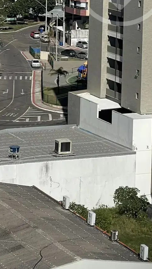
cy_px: -20
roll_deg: -1.3
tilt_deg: -4.0
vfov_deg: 13.0
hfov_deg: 7.4
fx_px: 1167
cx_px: 121
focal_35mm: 163
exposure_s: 1/2370
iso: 20
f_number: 2.2
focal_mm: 7.5
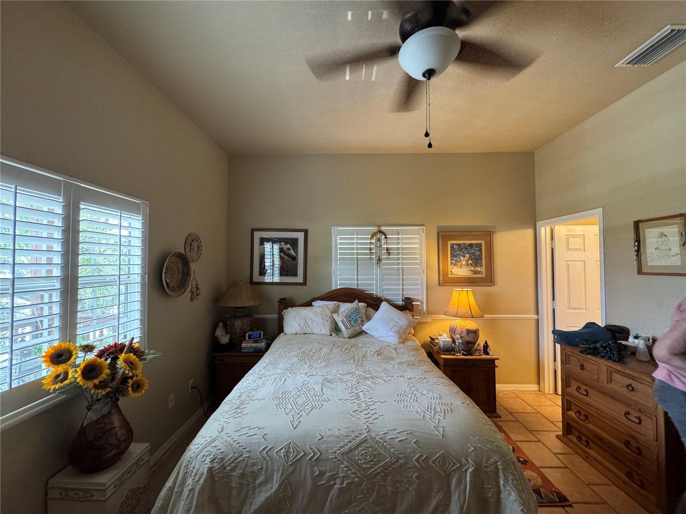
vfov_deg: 85.7
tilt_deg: +2.1
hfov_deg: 102.1
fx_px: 277
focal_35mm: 14
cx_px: 343
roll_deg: +0.1
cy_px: 257
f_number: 2.2
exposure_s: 1/60
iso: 500
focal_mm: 2.22
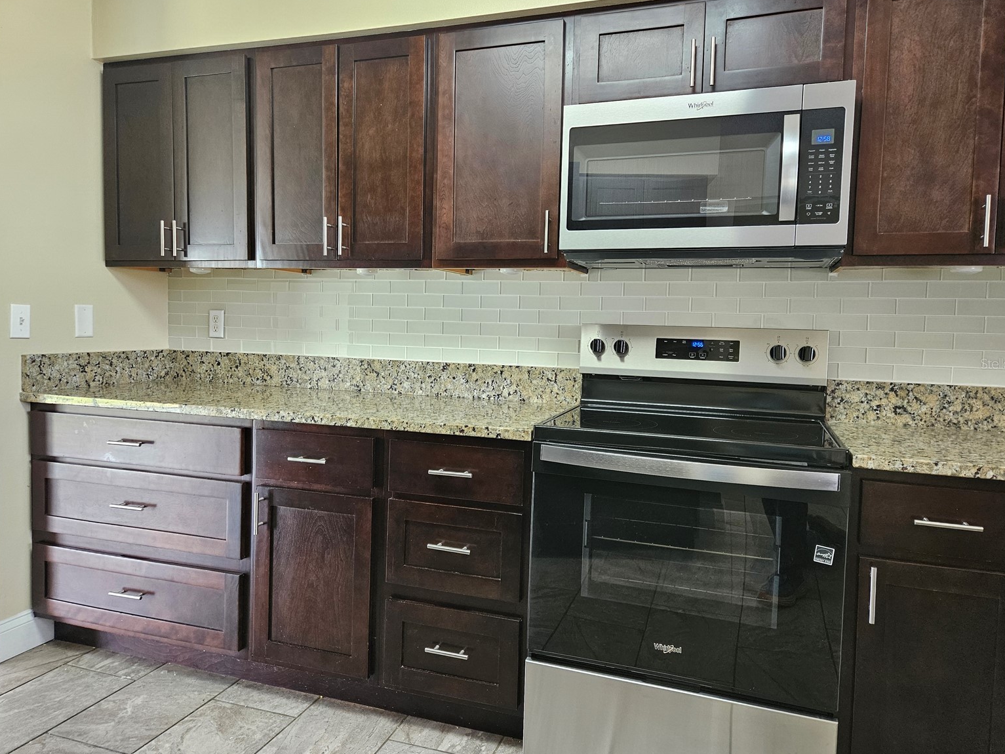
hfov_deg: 71.6
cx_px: 518
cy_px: 363
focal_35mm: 24
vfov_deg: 56.8
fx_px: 697
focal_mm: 5.4
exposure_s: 1/120
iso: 400
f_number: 1.8
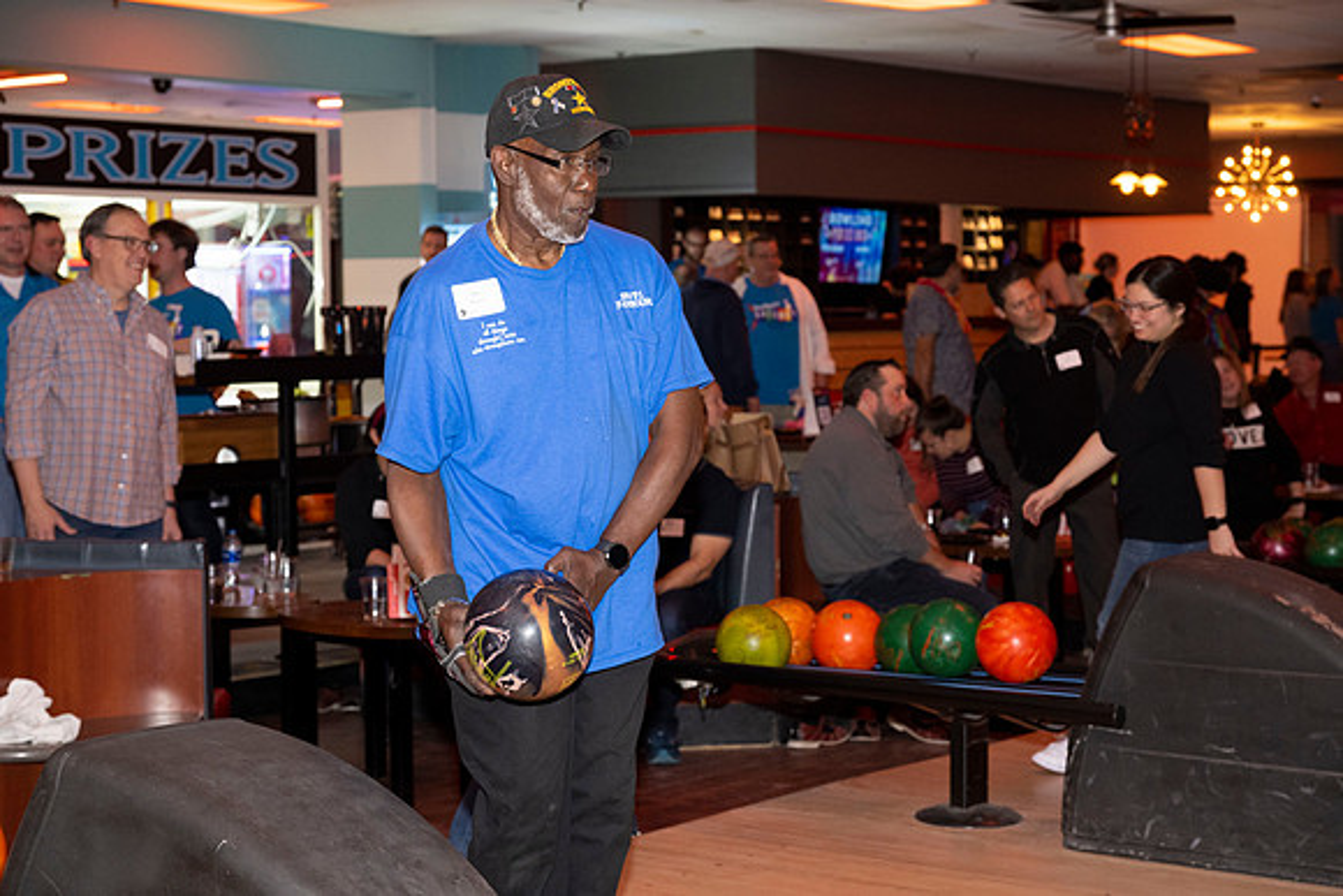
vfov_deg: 20.3
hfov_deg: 30.1
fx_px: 2500
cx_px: 672
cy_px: 448
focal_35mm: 67
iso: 2000
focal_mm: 67
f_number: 5.6
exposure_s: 1/100
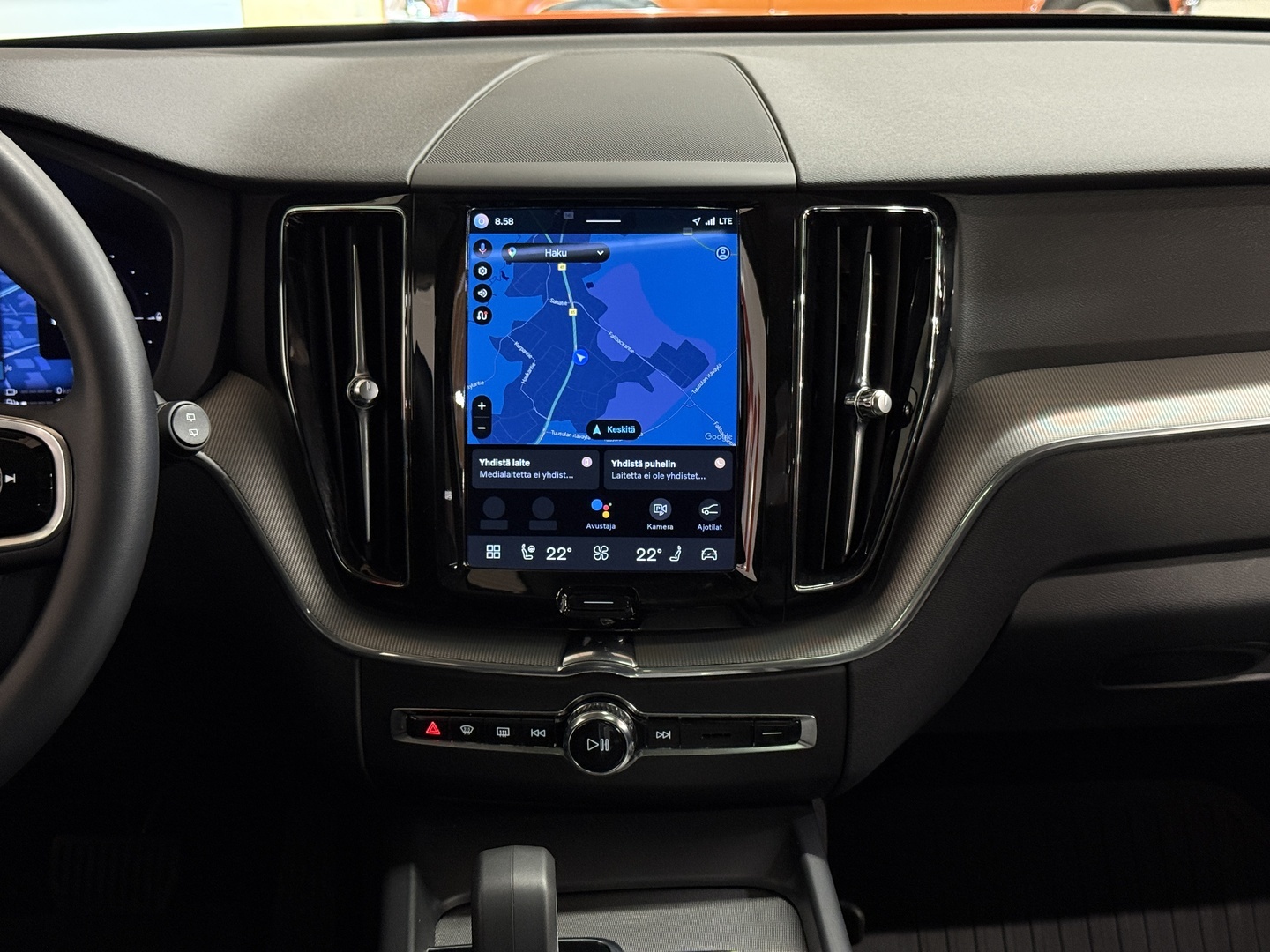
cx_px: 635
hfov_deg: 39.7
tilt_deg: -21.0
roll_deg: +1.6
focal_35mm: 48
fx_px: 1761
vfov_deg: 30.3
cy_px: 476
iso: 250
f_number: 1.78
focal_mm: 6.76
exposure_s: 1/54
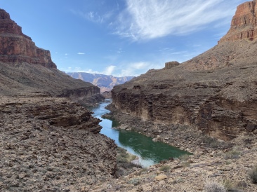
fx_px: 193
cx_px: 128
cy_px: 96
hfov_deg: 67.3
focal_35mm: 26
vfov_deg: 53.0
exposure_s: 1/1701
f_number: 1.8
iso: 32
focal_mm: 4.25
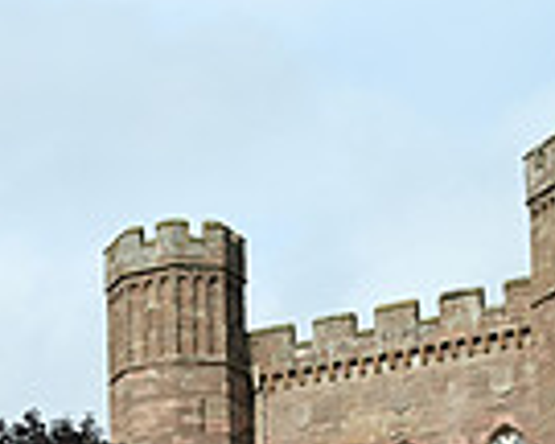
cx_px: -596
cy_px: 746
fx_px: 2645
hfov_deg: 10.8
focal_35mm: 161
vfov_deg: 9.2
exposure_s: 1/1250
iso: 280
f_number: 5.6
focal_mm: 40
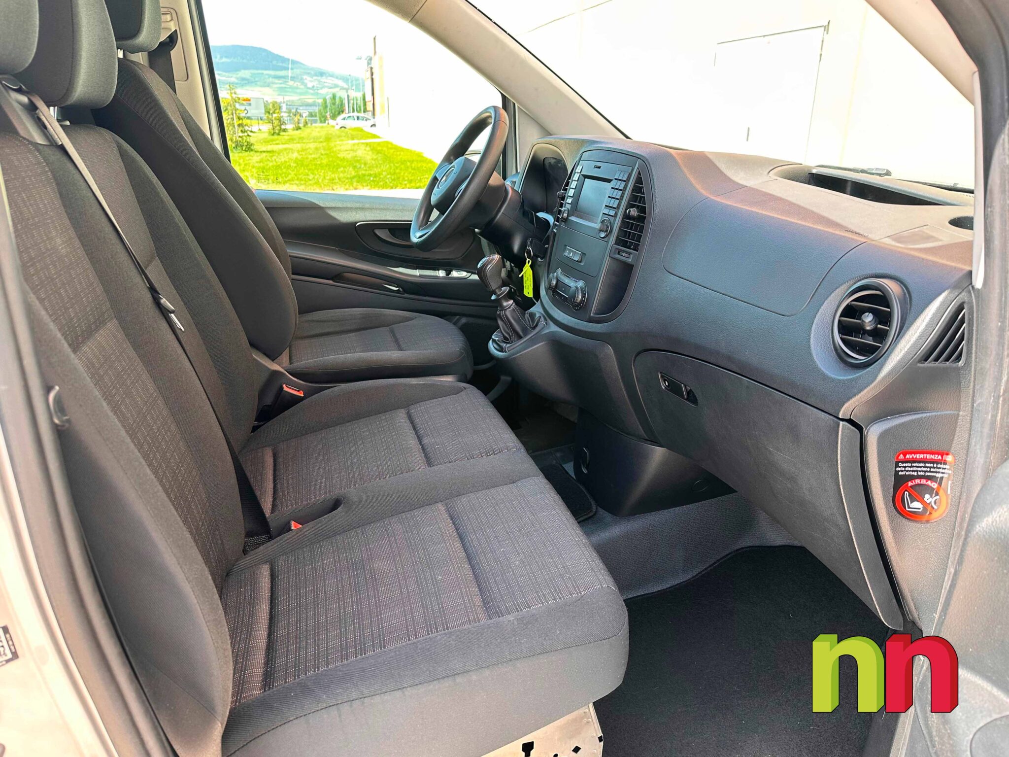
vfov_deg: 56.8
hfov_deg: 71.6
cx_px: 504
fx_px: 700
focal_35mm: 24
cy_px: 378
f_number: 1.8
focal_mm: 6.86
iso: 80
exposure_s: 1/3200
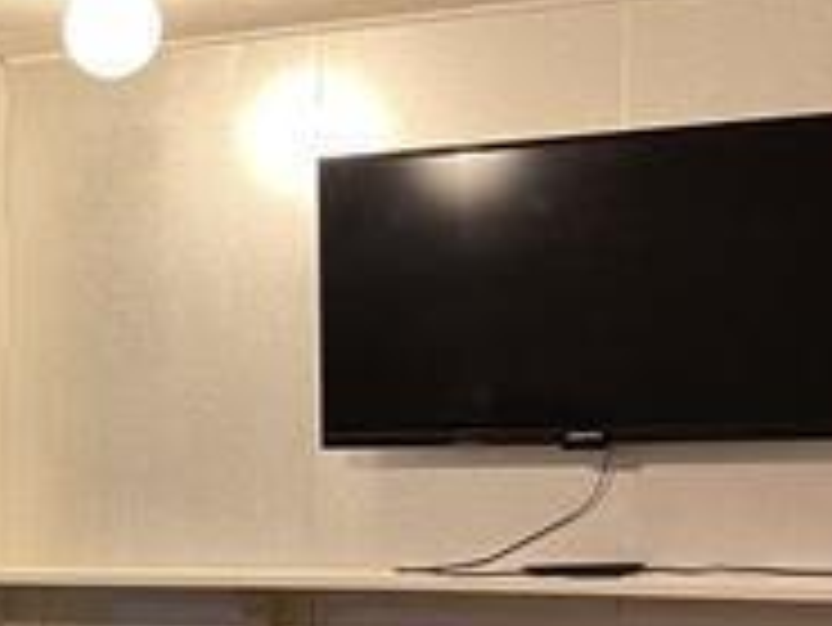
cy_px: 527
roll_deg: +0.4
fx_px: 2165
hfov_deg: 19.6
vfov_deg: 16.3
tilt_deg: -2.2
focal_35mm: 90
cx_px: -319
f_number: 1.6
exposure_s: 1/60
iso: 400
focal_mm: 5.1
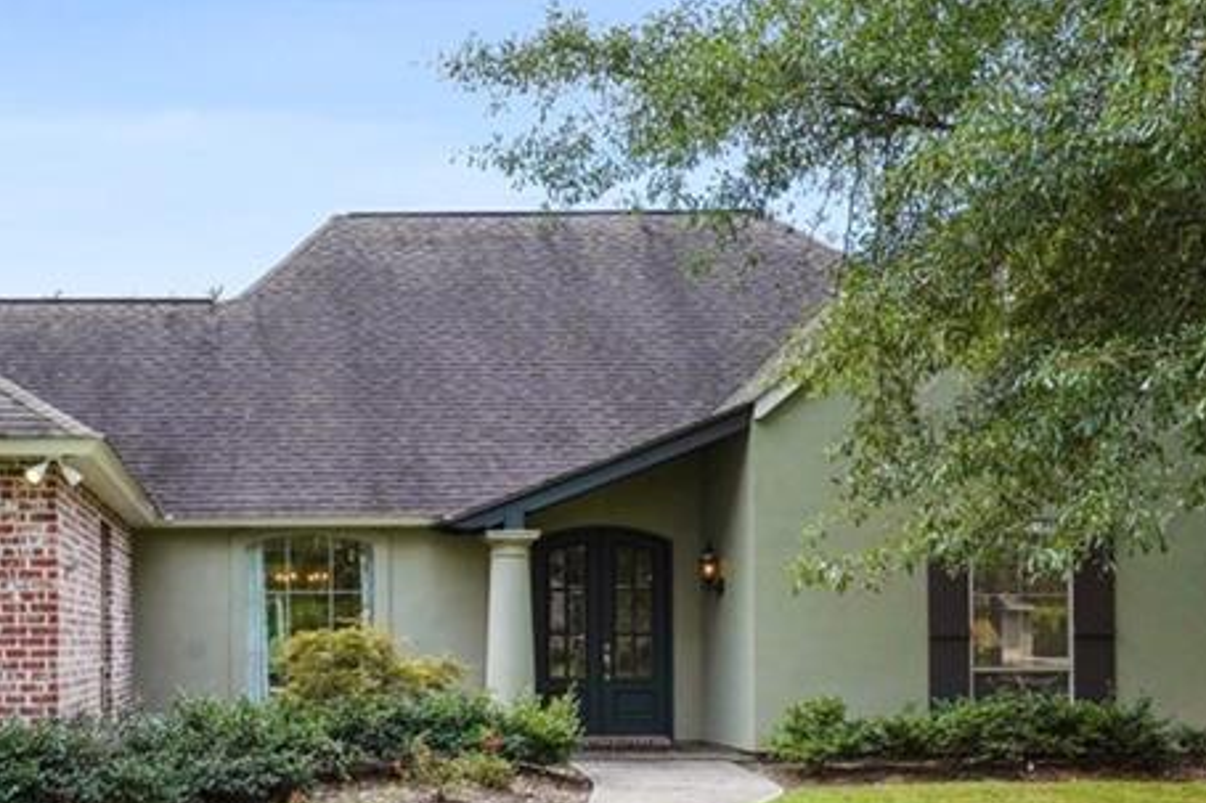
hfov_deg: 41.8
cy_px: 477
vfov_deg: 29.8
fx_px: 1507
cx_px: 249
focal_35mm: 45
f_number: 11
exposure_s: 1/160
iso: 800
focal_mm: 20
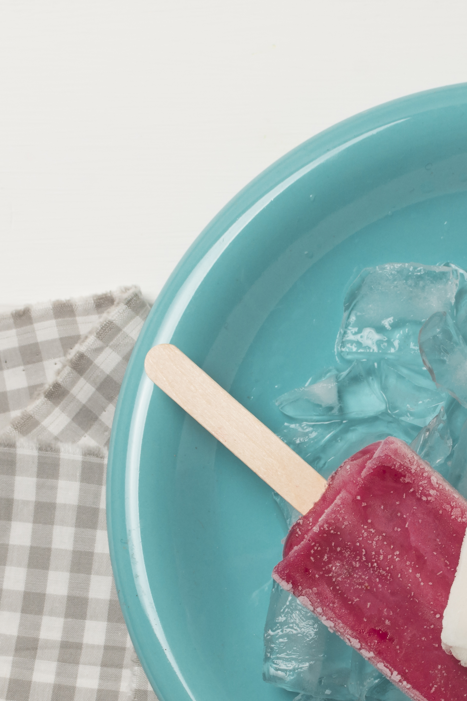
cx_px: 351
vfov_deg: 17.7
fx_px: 2239
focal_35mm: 115
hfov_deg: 11.9
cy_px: 497
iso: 320
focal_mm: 35
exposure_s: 1/160
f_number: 8
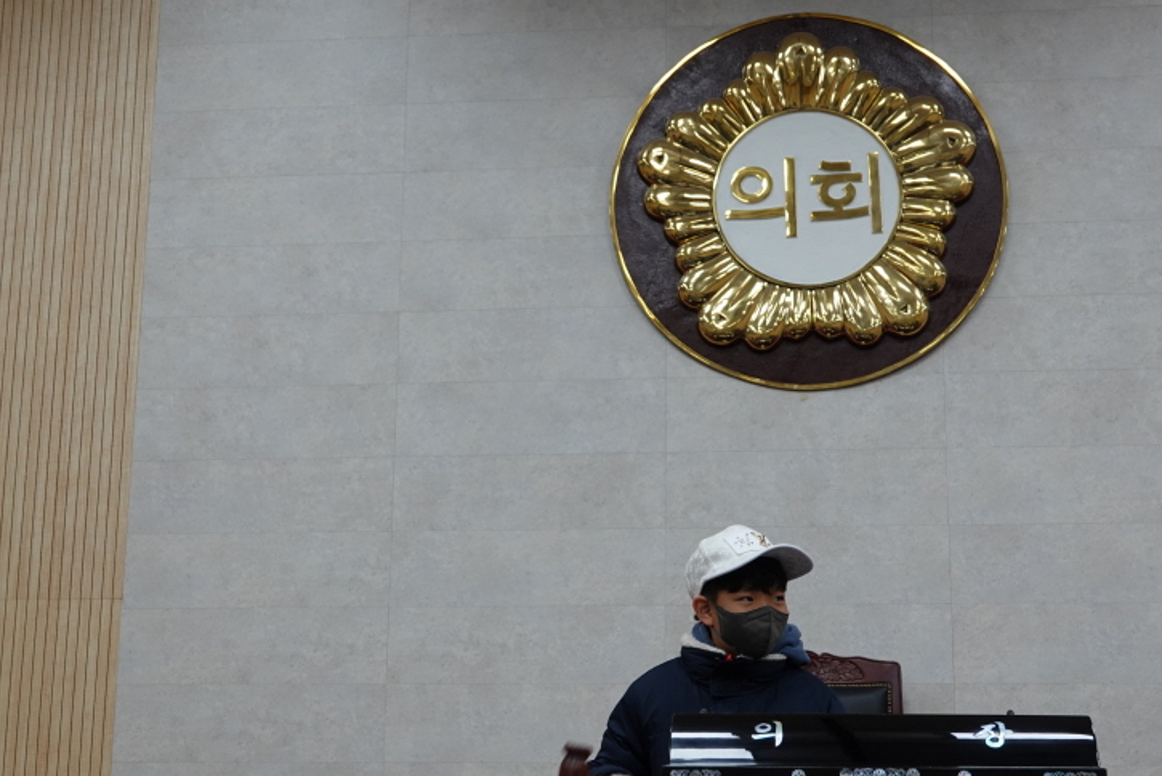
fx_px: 1647
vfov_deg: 26.4
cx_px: 603
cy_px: 492
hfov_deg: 38.9
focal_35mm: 51
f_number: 3.2
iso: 125
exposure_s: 1/40
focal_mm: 13.7
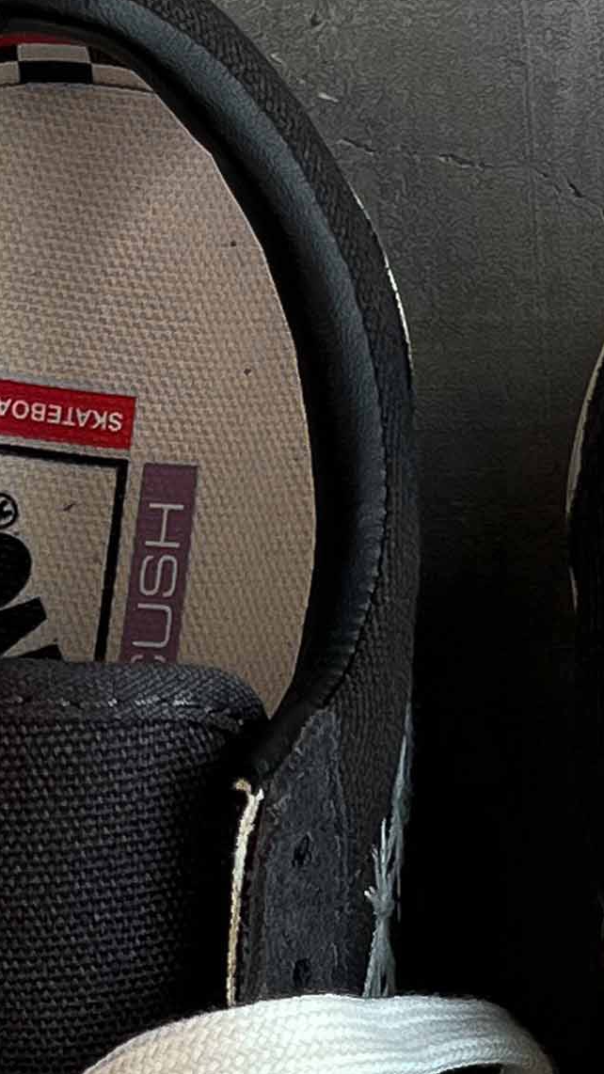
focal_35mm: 100
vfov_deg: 20.3
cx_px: 409
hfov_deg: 12.1
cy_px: 1212
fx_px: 2848
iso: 50
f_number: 1.5
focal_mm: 5.7
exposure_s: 1/200
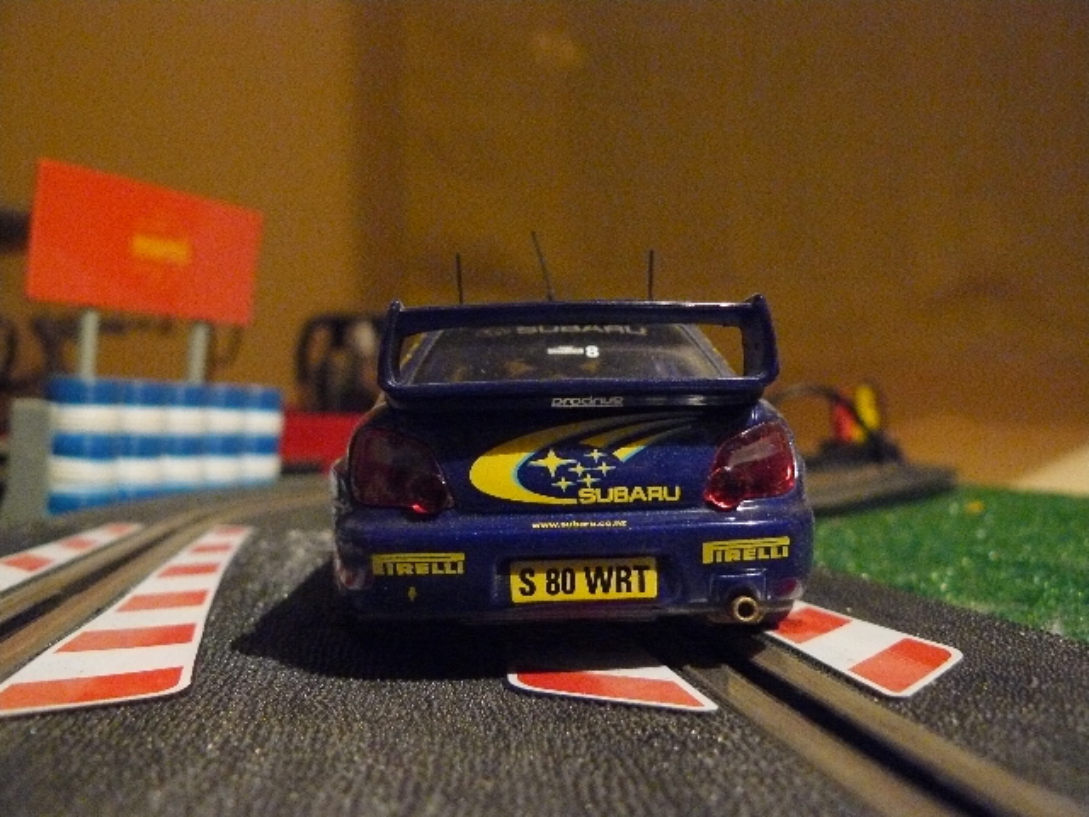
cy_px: 408
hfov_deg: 51.4
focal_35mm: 36
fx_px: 1133
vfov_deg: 39.7
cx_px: 544
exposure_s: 1/8
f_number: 2.8
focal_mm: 6
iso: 800
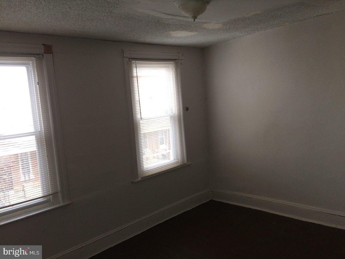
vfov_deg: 48.2
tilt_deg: -6.7
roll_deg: +5.6
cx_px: 172
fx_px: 289
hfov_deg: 61.7
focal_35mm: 29
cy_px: 130
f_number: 2.2
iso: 40
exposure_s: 1/120
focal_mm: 4.15
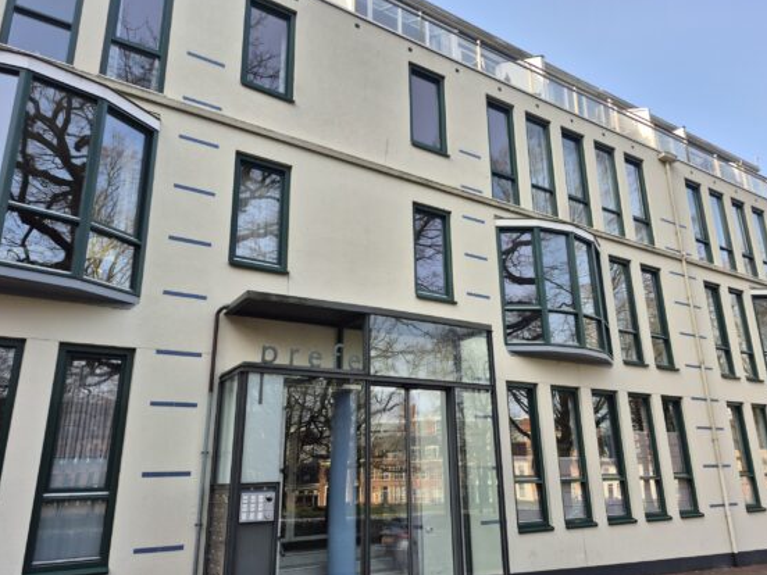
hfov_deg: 69.3
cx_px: 414
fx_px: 554
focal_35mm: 25
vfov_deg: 54.9
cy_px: 296
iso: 25
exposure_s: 1/506
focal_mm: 5.4
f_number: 1.8
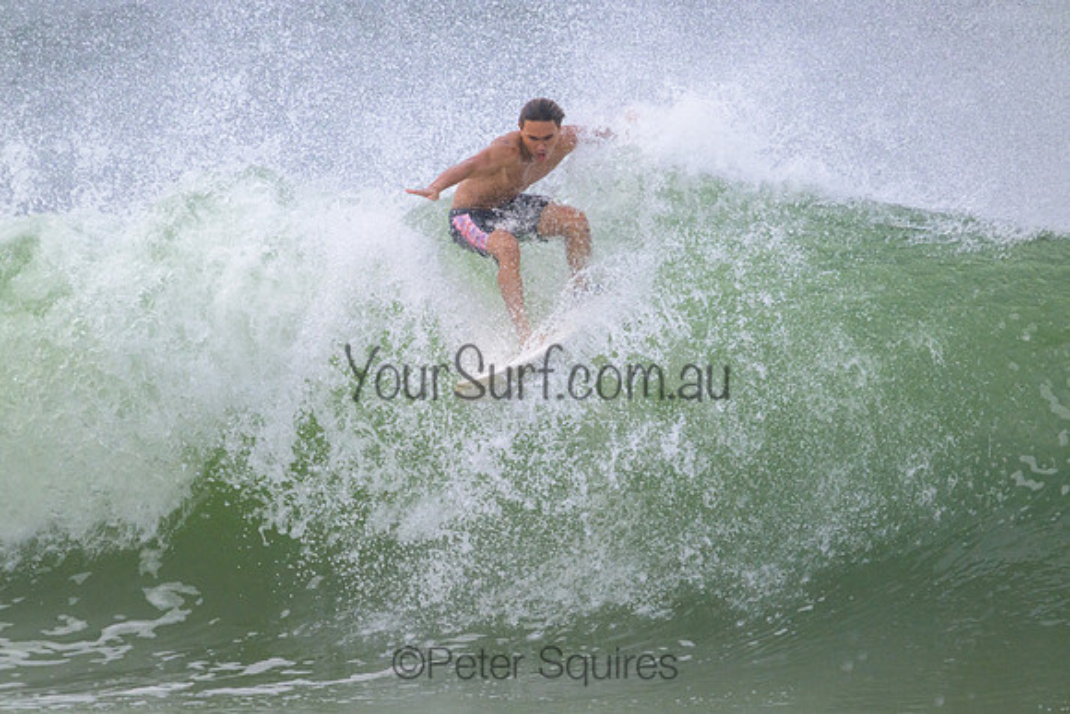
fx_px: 23782
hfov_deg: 2.6
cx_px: 535
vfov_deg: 1.7
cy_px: 357
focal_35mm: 800
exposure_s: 1/2000
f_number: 11
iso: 1800
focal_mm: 800
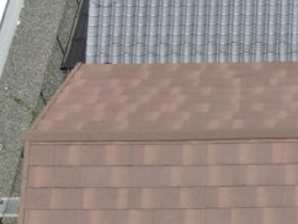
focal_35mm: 109
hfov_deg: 16.6
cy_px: 336
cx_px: 425
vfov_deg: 12.9
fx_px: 939
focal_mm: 5.57
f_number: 3.2
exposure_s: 1/1000
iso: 100
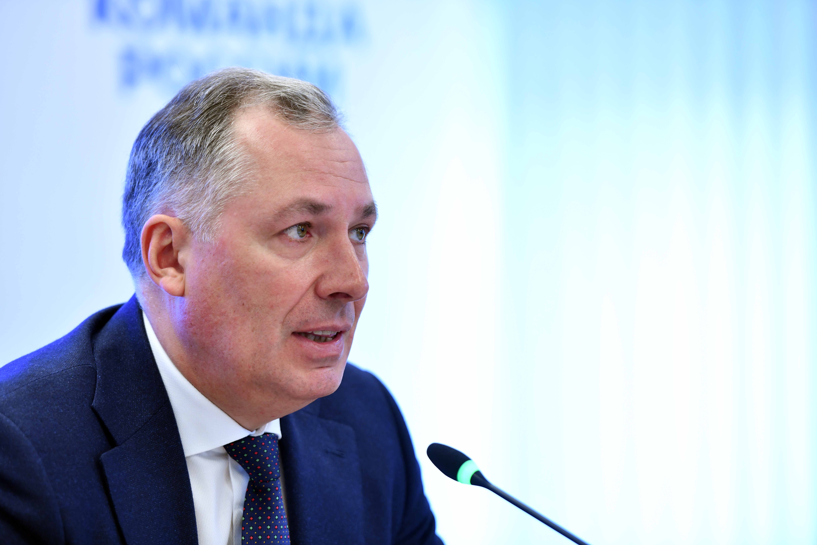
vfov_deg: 9.1
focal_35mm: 151
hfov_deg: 13.6
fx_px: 3427
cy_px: 272
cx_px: 409
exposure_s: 1/200
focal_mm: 150
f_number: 4
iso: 1100
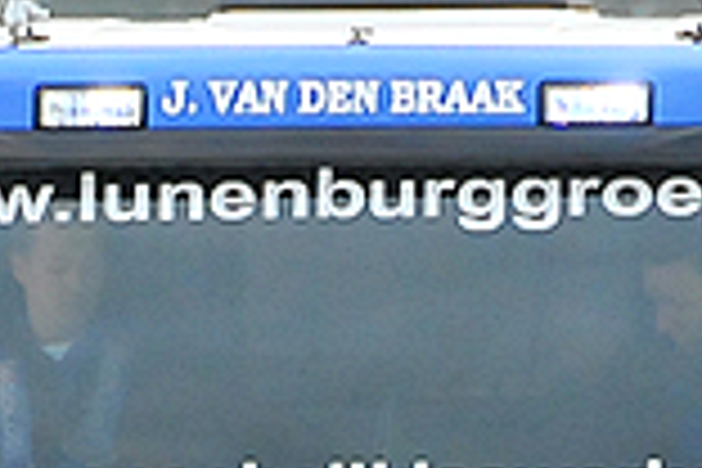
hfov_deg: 0.9
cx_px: 54
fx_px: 45977
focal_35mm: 2358
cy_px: 1174
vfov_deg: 0.6
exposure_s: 1/250
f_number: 5.6
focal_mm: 240
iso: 1000
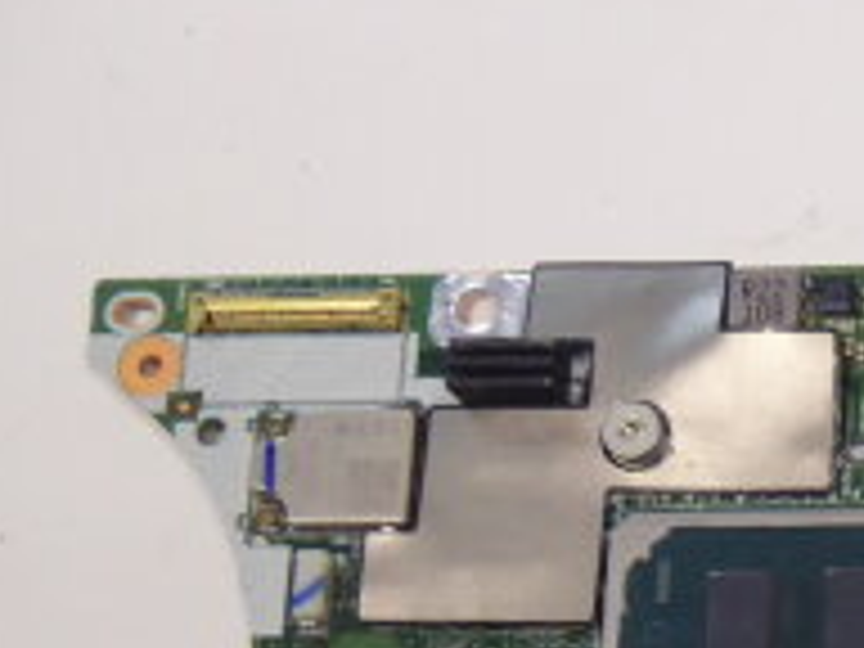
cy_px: 986
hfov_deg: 21.0
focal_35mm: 78
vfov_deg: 17.0
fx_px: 1947
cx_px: 1318
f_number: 3.3
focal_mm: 4.3
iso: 400
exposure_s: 1/60
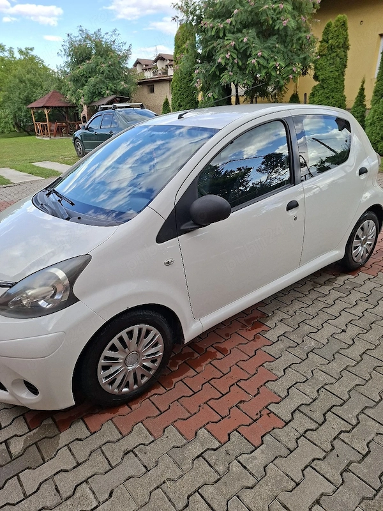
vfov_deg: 73.9
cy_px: 256
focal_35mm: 23
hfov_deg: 58.9
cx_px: 192
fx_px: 339
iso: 50
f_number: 1.8
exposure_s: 1/625
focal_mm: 5.54
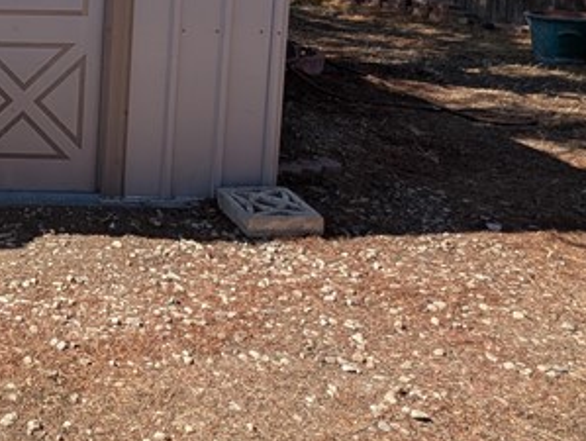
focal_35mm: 41
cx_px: -166
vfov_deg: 31.4
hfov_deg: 33.8
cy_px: -39
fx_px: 695
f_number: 1.95
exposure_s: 1/1337
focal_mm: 2.23
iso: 40
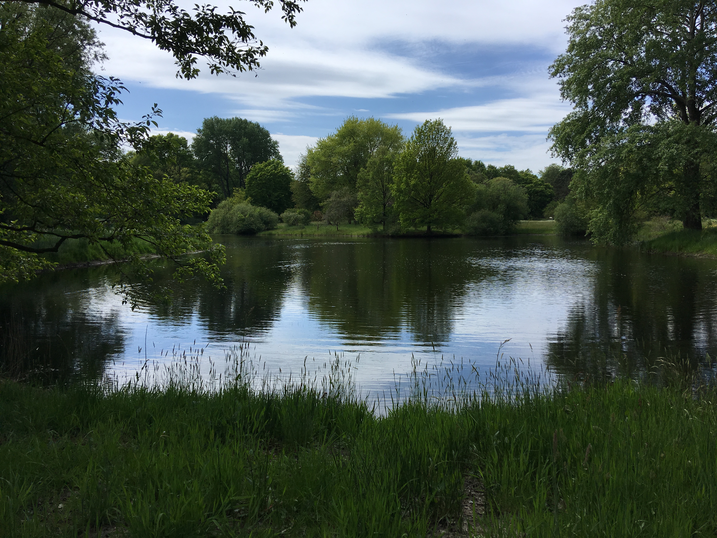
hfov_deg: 61.7
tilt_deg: -2.2
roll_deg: -0.4
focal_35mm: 29
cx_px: 358
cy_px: 269
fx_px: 601
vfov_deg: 48.2
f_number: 2.2
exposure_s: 1/2137
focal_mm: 4.15
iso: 25
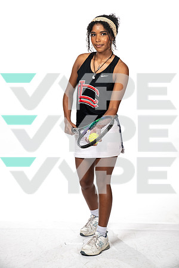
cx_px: 90
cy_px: 134
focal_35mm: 58
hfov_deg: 23.4
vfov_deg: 34.5
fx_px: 433
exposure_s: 1/320
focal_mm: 58
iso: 400
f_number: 7.1
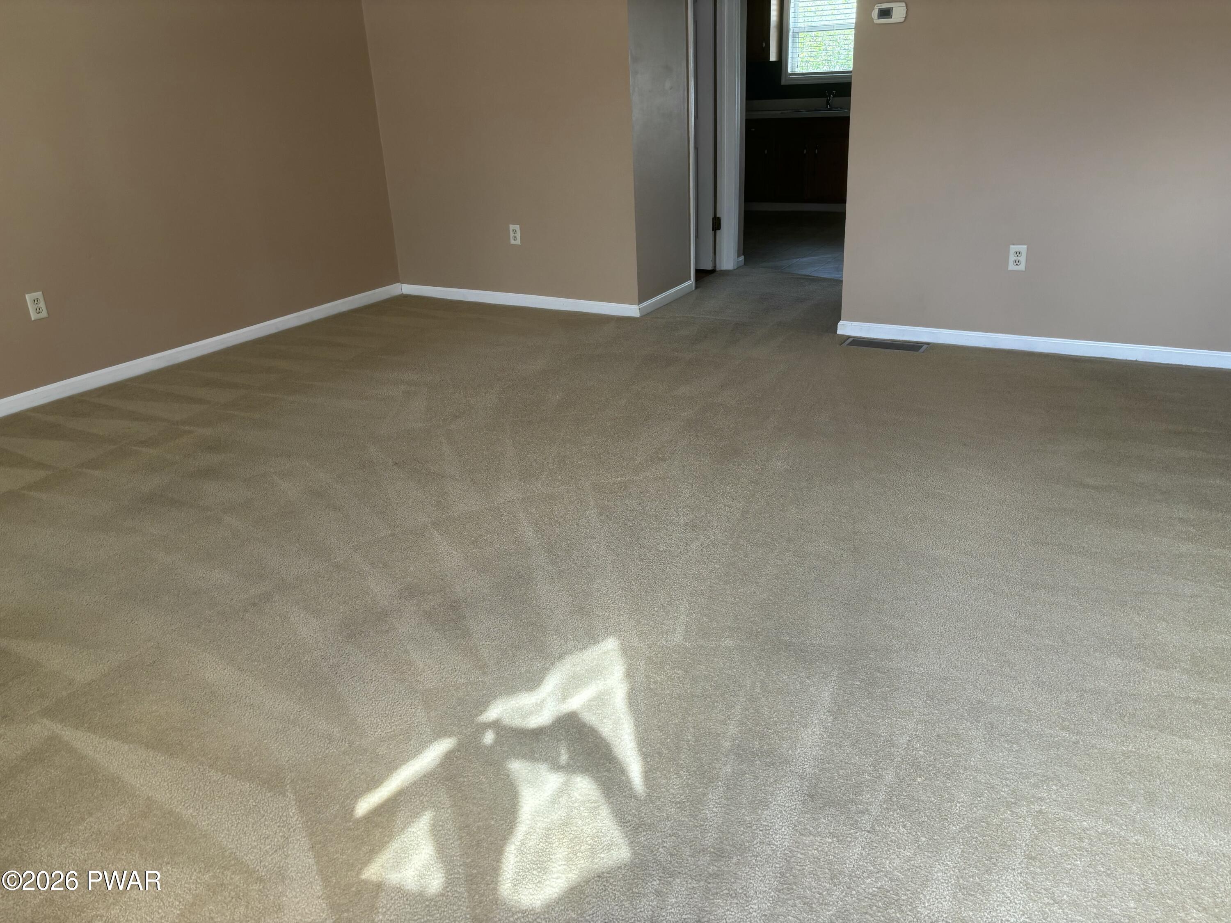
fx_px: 925
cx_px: 616
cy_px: 462
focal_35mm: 26
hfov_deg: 67.3
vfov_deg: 53.1
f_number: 1.6
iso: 64
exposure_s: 1/121
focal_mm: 5.96
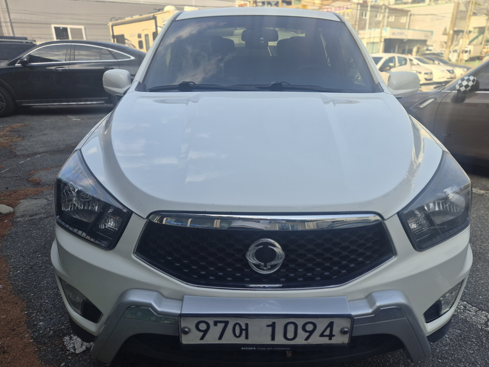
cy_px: 190
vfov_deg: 56.8
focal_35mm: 24
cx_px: 255
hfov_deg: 71.6
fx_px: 339
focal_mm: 5.4
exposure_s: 1/1996
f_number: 1.8
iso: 80
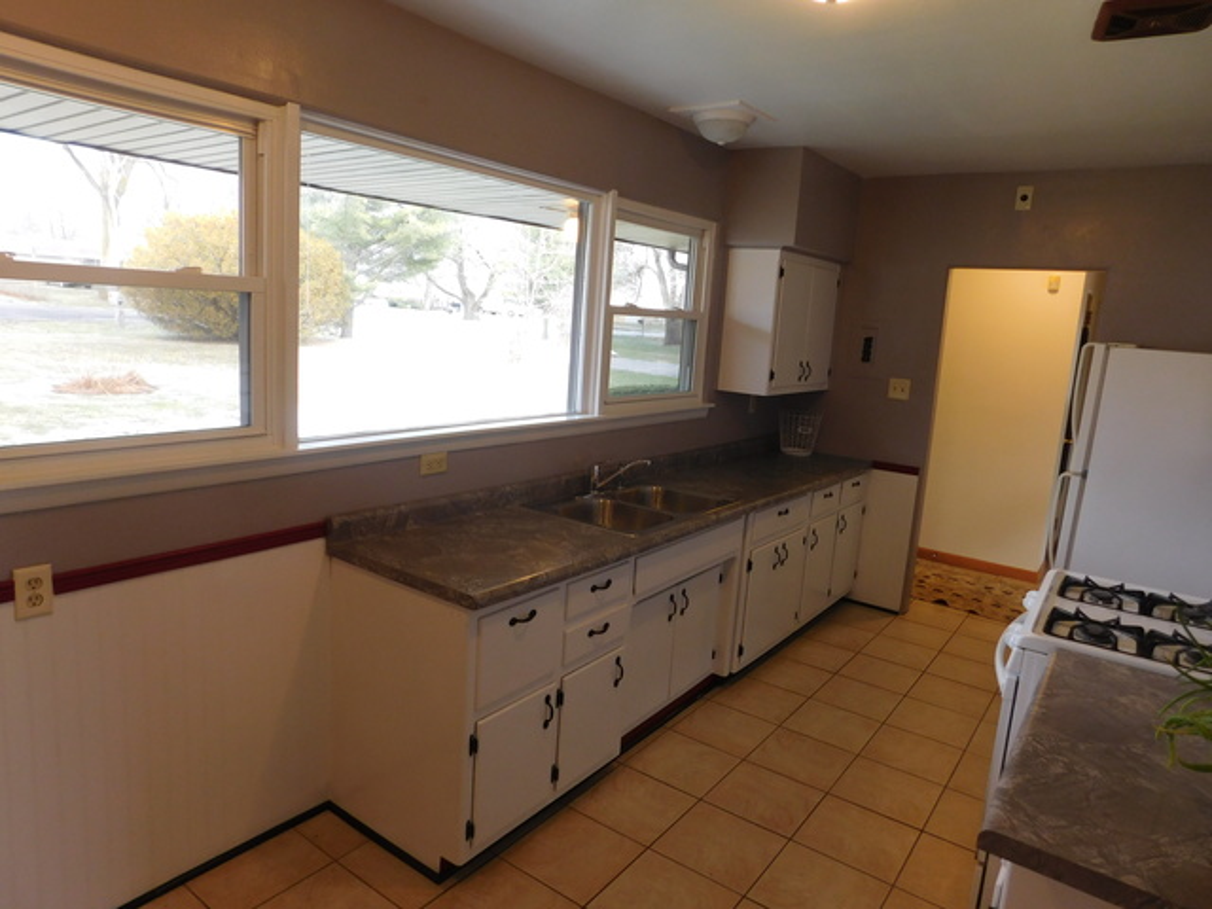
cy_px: 454
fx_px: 805
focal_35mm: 23
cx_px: 606
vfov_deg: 58.9
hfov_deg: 73.9
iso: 140
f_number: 3
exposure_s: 1/30
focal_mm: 4
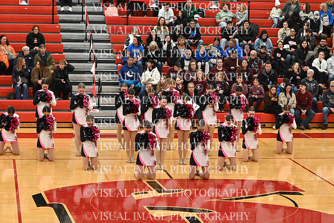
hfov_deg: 19.5
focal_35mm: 105
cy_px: 112
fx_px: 974
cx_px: 167
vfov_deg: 13.0
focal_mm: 70
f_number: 4
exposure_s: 1/320
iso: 8000
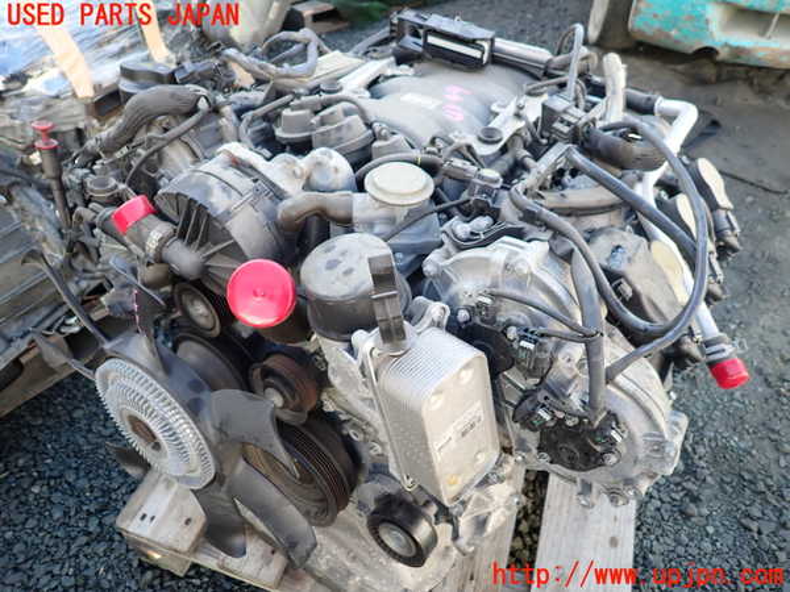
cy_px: 296
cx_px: 395
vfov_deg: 54.9
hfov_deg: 69.4
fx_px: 571
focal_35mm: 25
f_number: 2
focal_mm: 4.5
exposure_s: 1/125
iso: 100
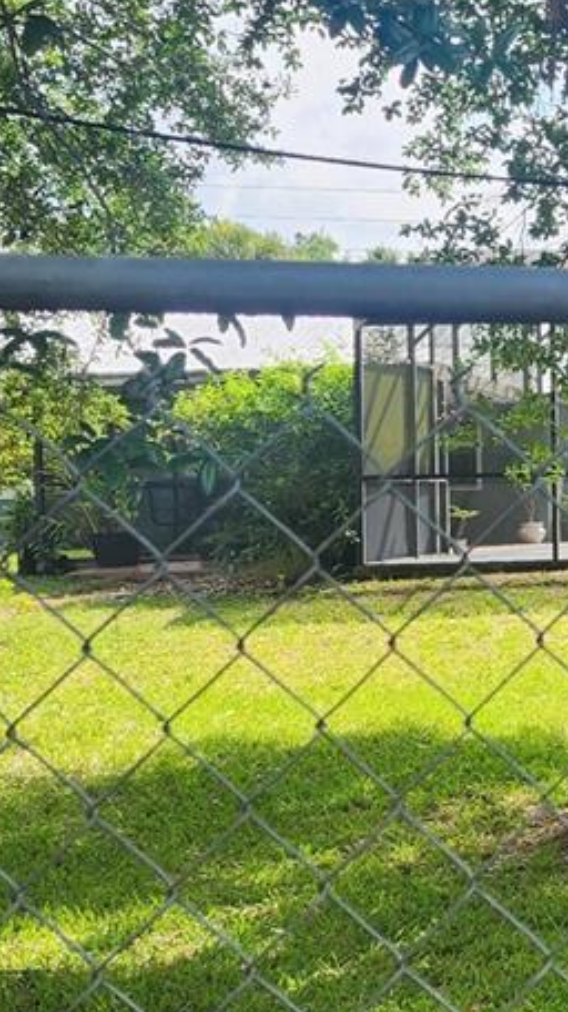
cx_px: 956
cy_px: 490
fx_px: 1770
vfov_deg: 31.9
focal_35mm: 66
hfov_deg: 16.0
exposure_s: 1/283
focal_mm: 6.4
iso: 12
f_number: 1.8
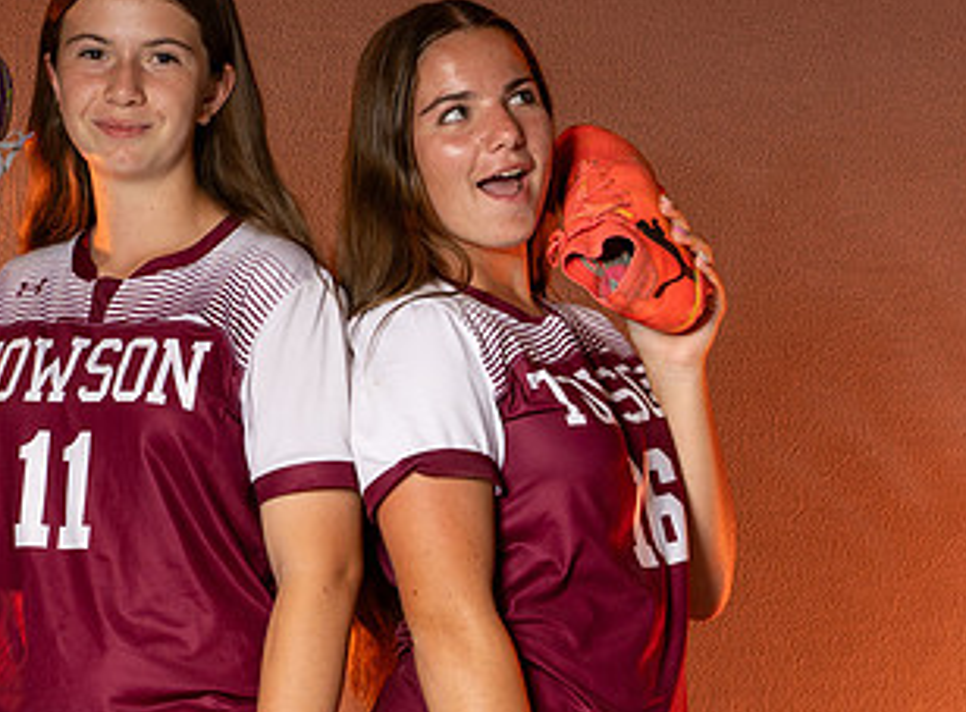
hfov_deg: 9.4
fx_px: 5852
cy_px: 343
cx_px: 234
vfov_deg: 7.0
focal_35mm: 211
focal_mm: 62
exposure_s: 1/200
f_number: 8
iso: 80
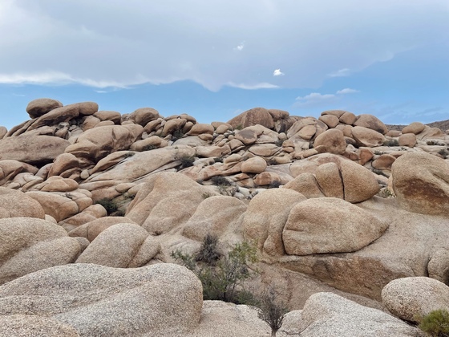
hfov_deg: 67.3
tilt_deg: -0.5
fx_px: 337
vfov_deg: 53.1
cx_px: 224
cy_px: 168
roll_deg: +2.7
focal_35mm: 26
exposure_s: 1/2882
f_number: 1.6
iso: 32
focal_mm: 4.2
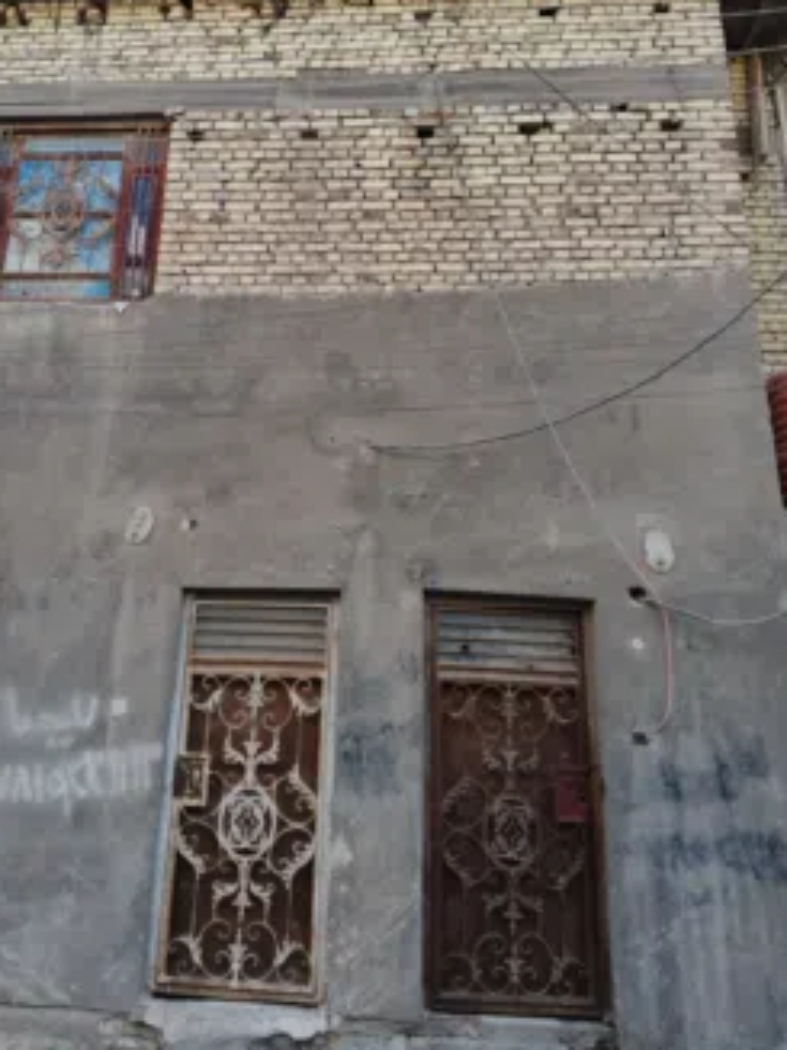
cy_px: 417
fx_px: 1001
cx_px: 321
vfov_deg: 54.9
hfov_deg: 42.7
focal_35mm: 33
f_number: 1.6
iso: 50
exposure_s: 1/68
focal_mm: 4.09
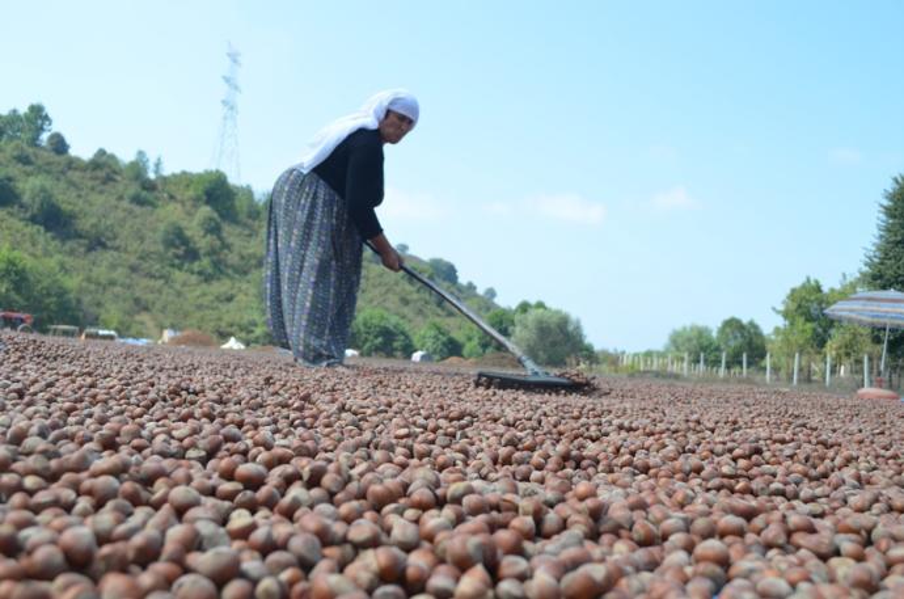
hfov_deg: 53.2
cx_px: 452
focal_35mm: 36
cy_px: 300
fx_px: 902
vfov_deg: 36.7
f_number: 8
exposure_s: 1/250
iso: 140
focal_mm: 24
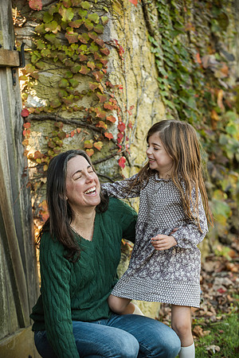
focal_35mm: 105
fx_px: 1046
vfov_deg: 19.5
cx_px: 120
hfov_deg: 13.0
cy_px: 179
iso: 500
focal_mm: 105
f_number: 4
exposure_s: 1/200
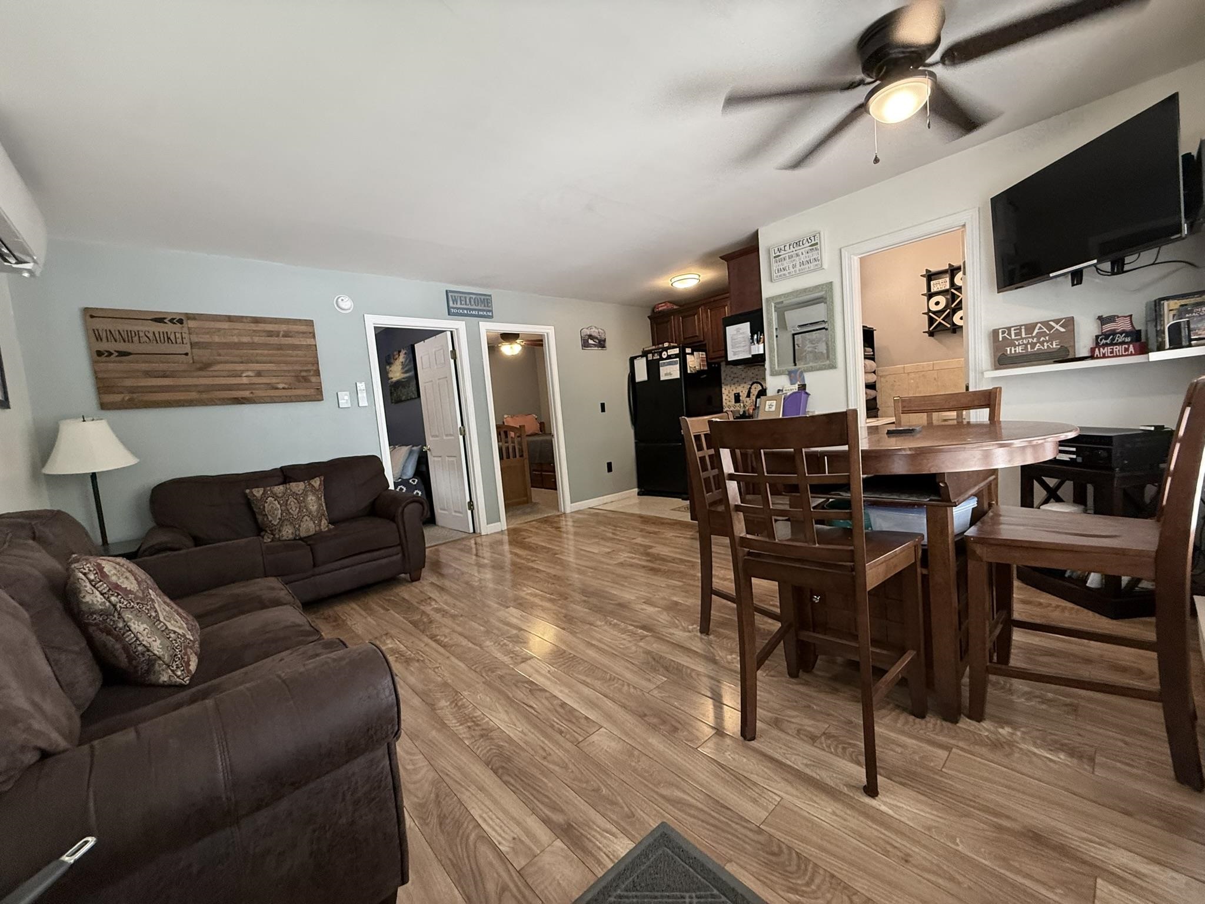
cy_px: 452
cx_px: 602
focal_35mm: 14
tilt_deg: -4.3
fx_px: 487
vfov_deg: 85.7
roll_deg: +5.0
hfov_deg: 102.1
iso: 400
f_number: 2.2
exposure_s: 1/60
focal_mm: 2.22
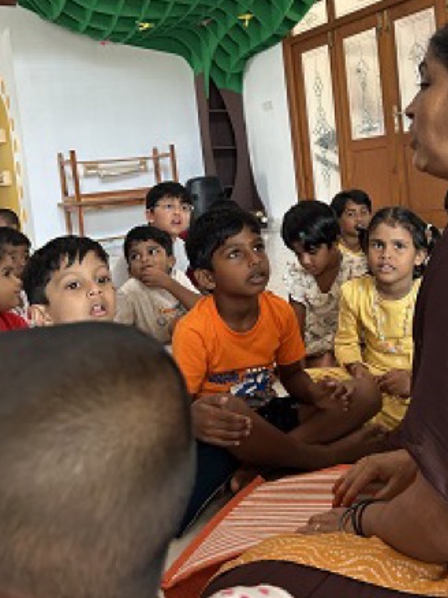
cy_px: 205
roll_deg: +5.9
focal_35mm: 38
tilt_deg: -3.7
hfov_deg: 37.2
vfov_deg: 48.3
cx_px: 307
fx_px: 656
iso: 160
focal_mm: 5.7
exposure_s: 1/50
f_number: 1.5
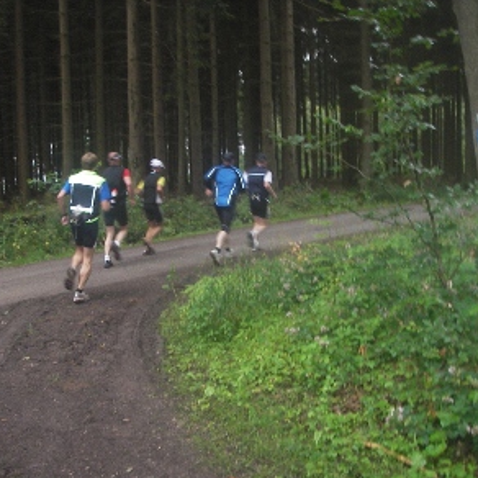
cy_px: 244
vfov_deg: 36.8
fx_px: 719
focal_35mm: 46
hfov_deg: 36.8
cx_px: 223
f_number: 3.3
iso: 100
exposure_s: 1/30
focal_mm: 6.3
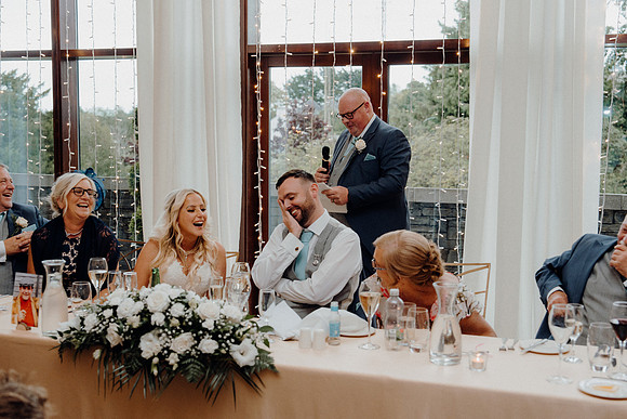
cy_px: 210
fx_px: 801
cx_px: 314
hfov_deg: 42.7
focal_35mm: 46
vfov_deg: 29.3
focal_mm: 46
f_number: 3.5
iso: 1250
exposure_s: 1/160
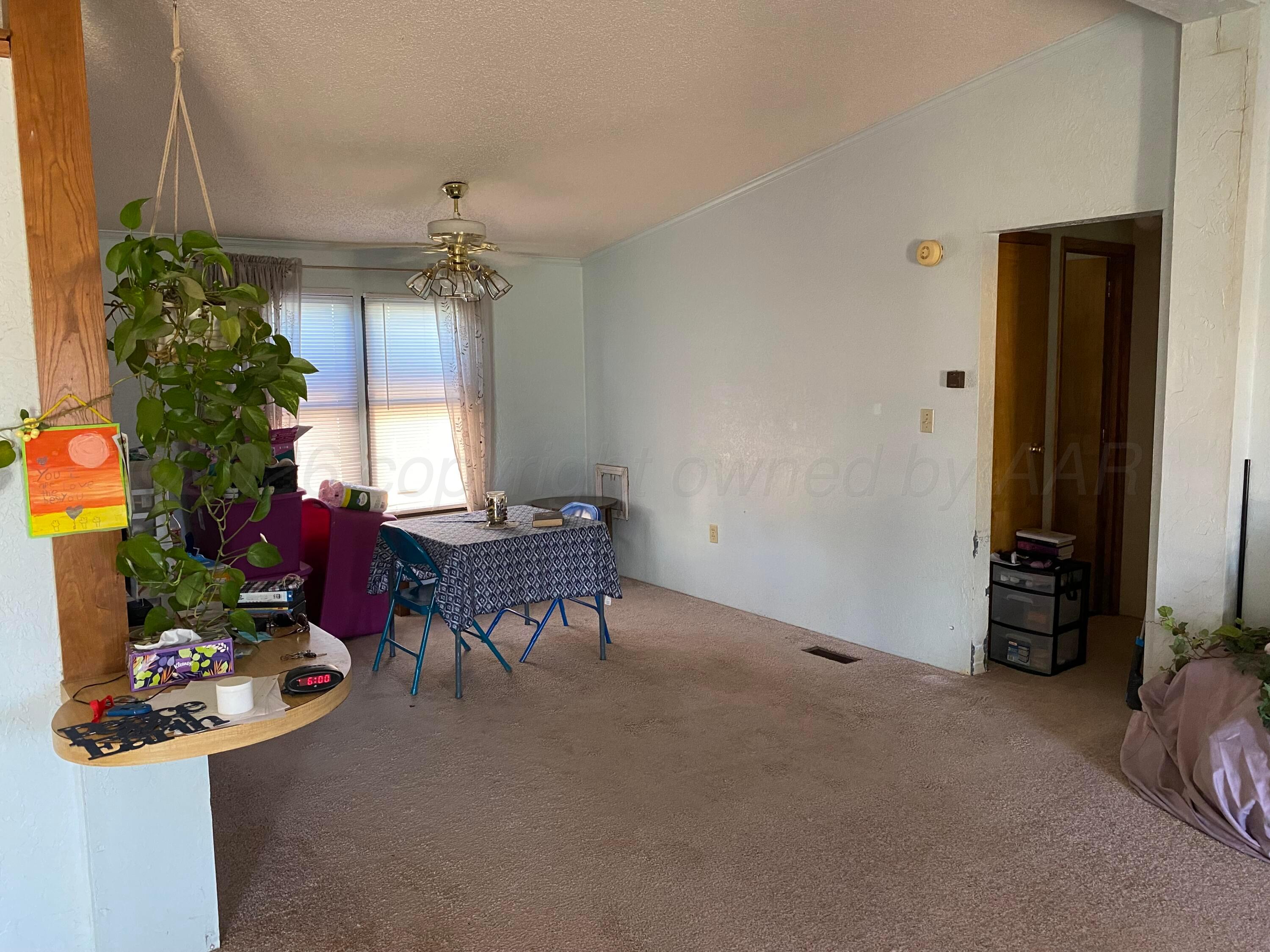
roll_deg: +0.4
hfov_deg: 67.3
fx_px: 954
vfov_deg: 53.1
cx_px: 635
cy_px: 476
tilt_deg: -5.7
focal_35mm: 26
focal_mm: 4.25
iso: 400
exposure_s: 1/60
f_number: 1.8
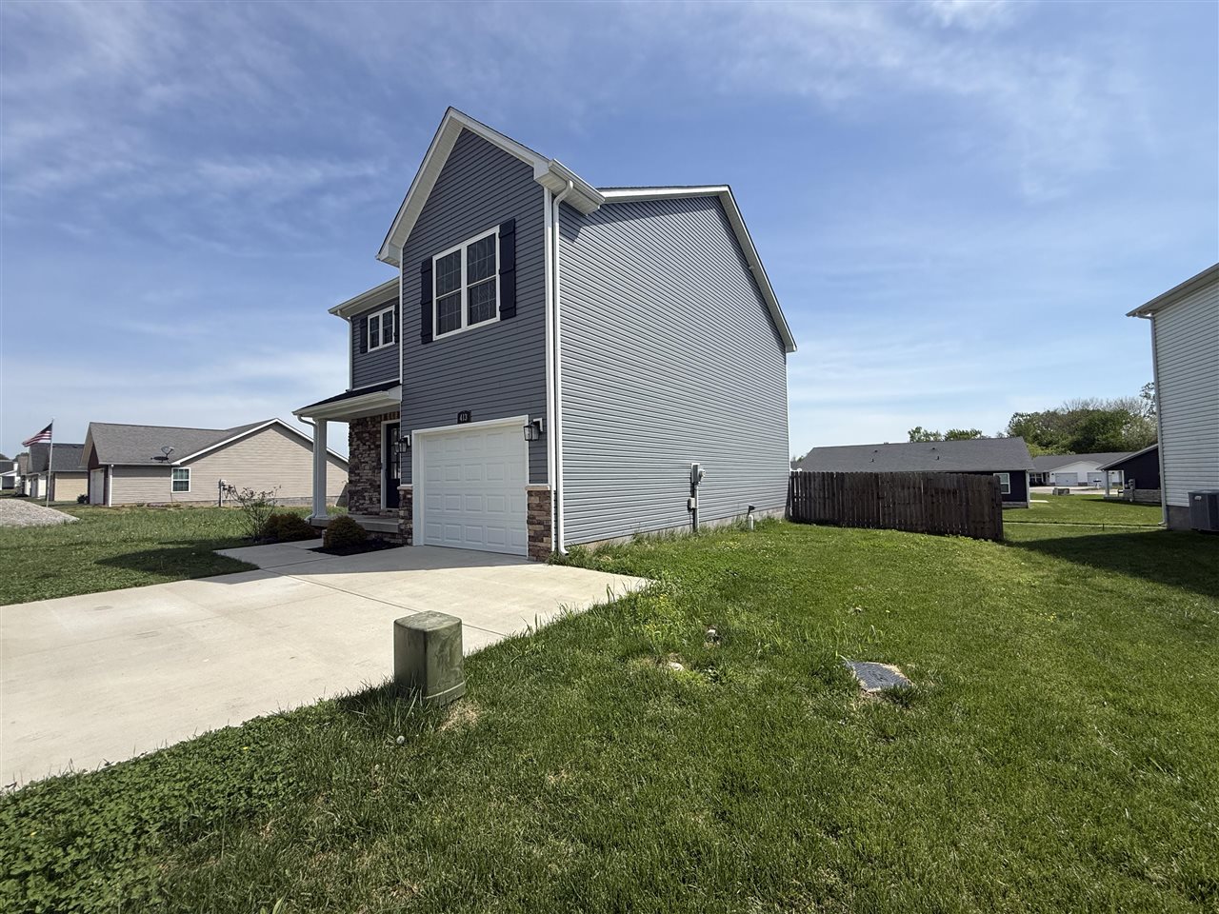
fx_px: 493
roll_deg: +1.1
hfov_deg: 102.1
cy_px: 457
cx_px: 610
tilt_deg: +3.2
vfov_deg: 85.7
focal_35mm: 14
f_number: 2.2
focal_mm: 2.22
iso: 50
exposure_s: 1/2717
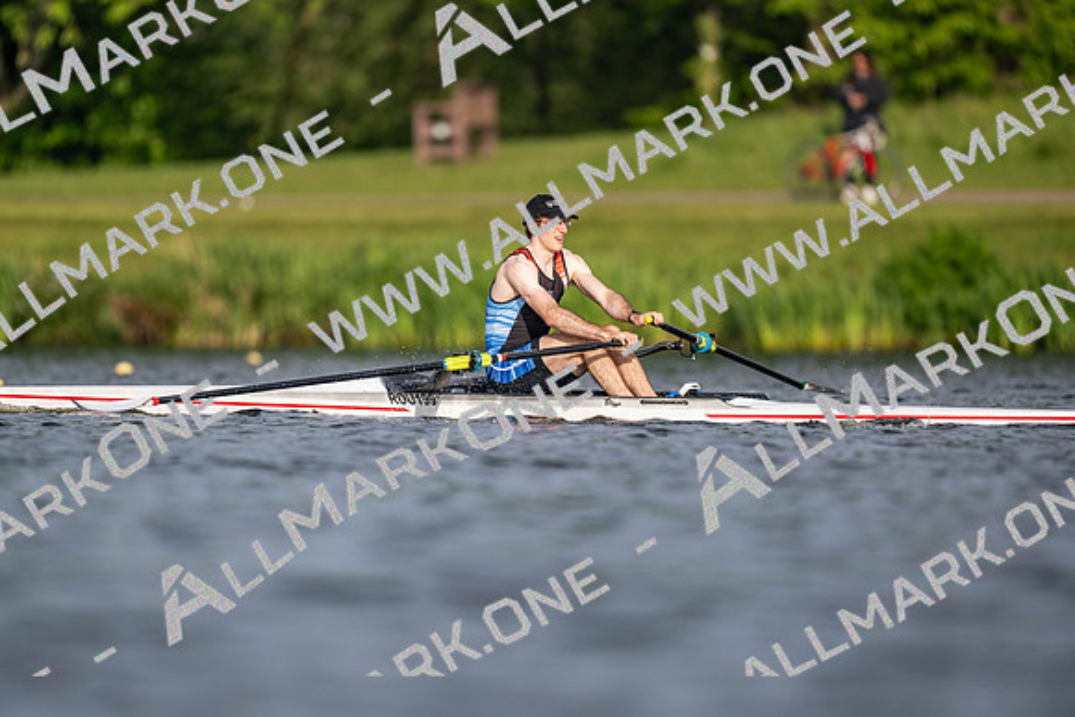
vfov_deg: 2.3
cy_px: 358
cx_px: 538
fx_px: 17920
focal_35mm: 600
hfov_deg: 3.4
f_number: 4
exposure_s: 1/2500
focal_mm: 600
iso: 250
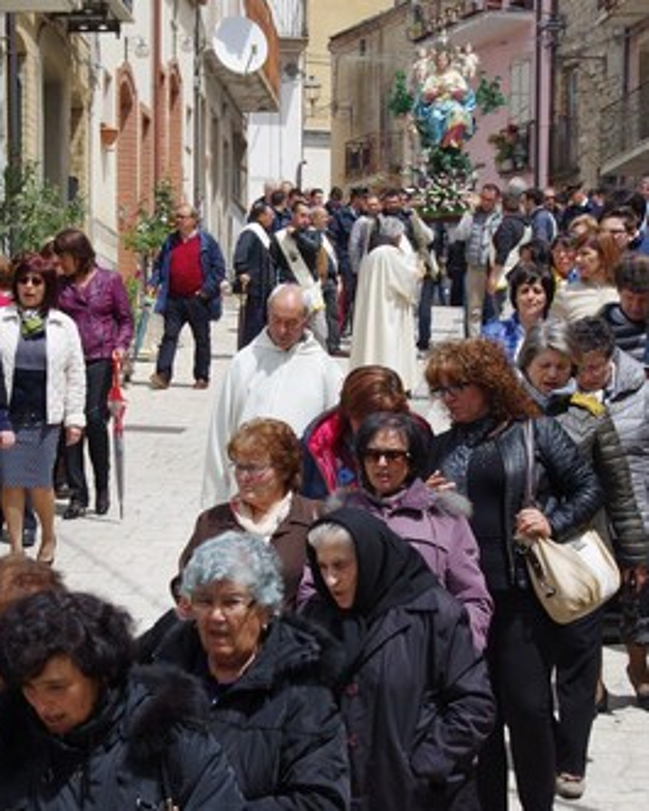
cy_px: 406
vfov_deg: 17.2
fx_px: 2688
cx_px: 264
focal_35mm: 112
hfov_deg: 13.8
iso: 200
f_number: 10
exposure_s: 1/250
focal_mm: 53
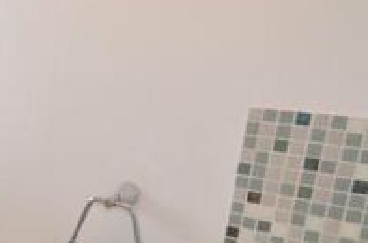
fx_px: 509
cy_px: 178
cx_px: -35
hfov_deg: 34.4
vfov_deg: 26.5
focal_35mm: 50
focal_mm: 10
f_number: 3.5
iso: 400
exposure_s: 1/80
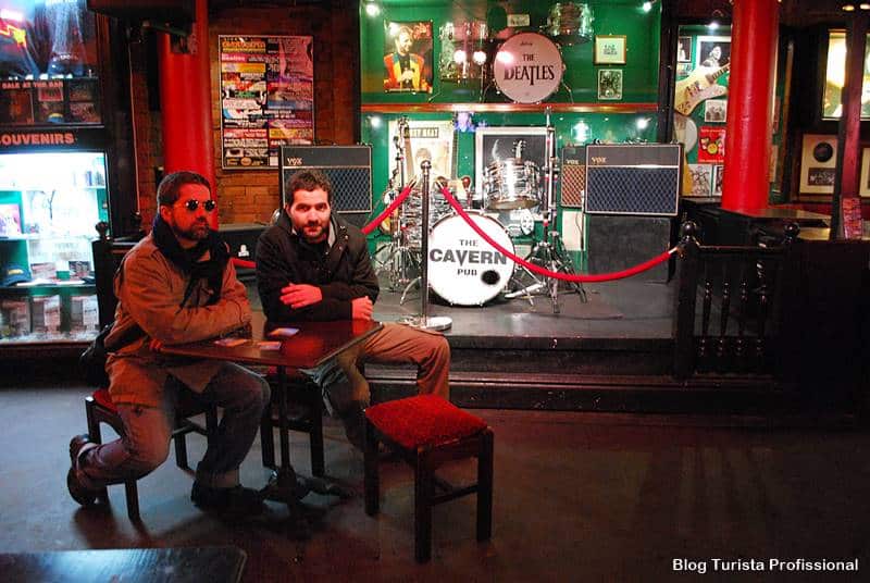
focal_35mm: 27
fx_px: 653
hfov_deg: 67.3
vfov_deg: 48.1
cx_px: 435
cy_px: 292
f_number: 3.5
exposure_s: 1/8
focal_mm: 18
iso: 1600
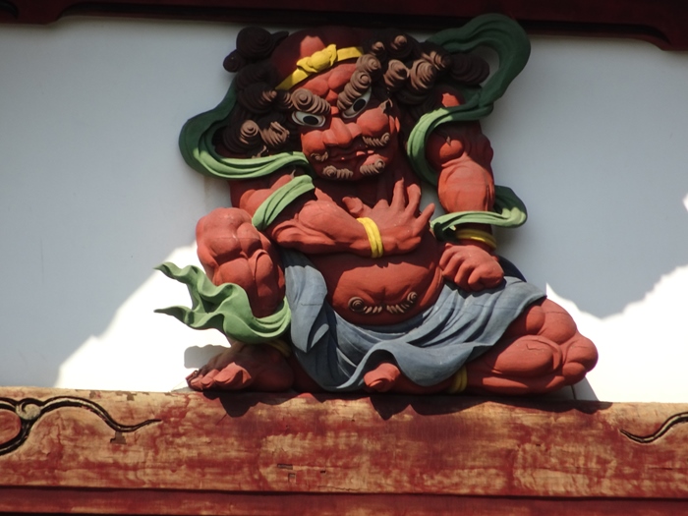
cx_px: 344
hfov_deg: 3.0
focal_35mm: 654
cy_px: 258
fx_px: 12998
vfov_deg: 2.3
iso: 100
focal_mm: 111.75
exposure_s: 1/250
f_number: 6.3
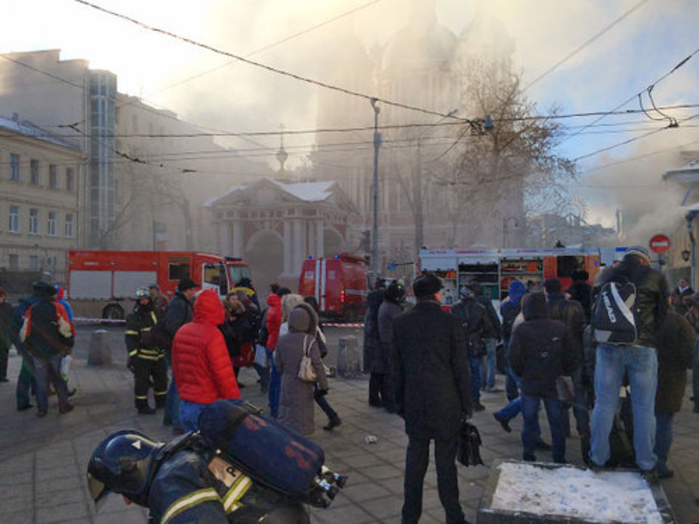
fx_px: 606
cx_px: 350
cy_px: 262
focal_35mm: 30
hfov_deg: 60.0
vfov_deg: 46.8
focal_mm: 4.12
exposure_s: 1/1244
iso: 32
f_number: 2.2
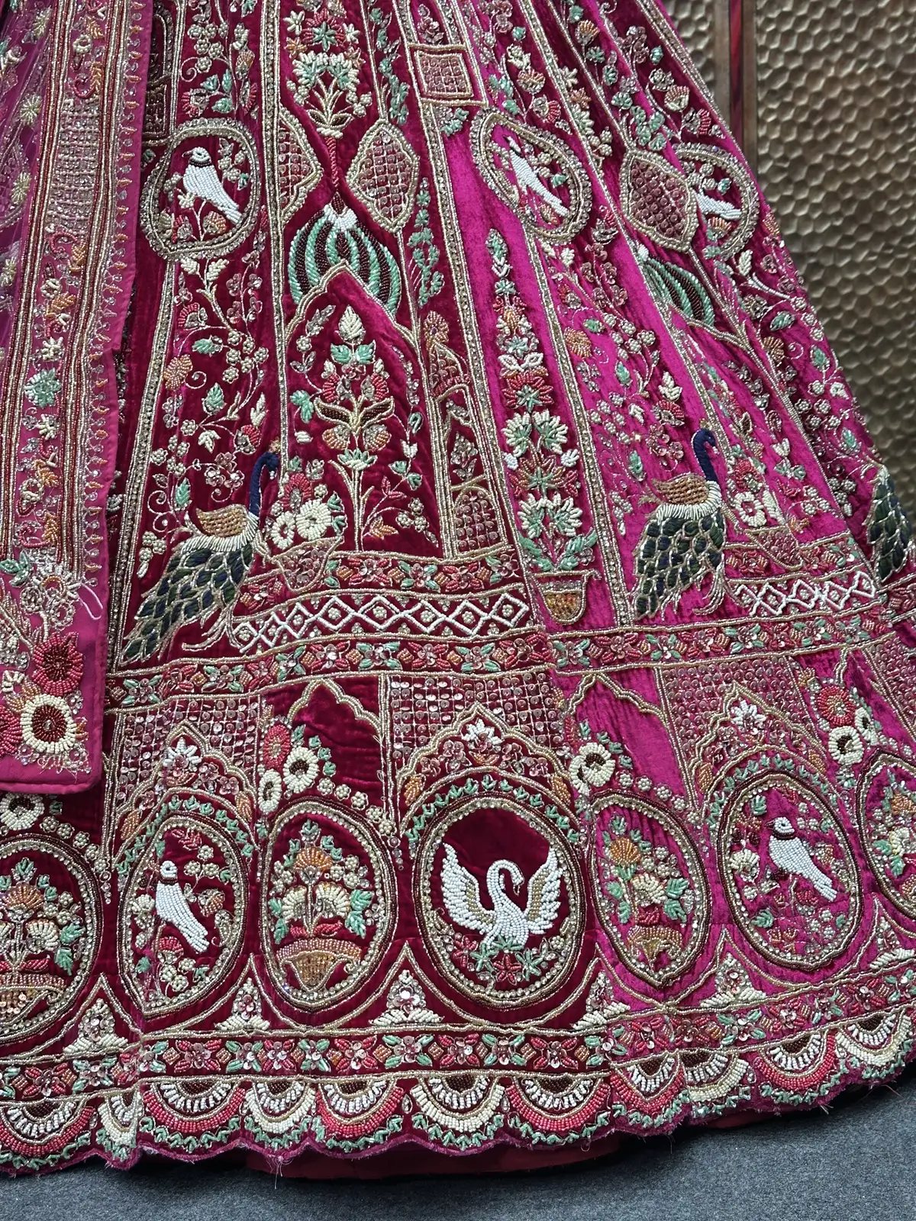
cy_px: 610
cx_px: 458
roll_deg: +2.0
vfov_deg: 39.7
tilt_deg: -8.2
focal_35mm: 48
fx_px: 1694
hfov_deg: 30.3
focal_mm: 6.86
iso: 40
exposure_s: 1/50
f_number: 1.78
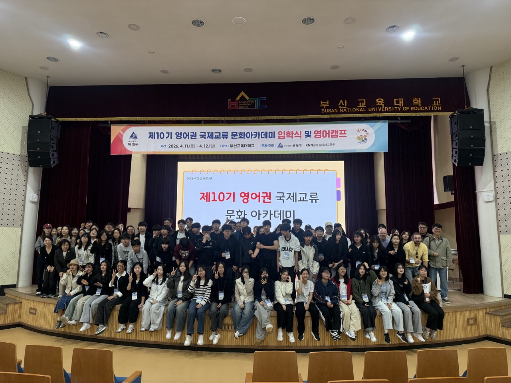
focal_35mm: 24
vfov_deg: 56.8
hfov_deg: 71.6
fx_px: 354
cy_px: 192
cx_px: 256
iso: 200
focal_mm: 6.76
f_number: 1.78
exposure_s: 1/138
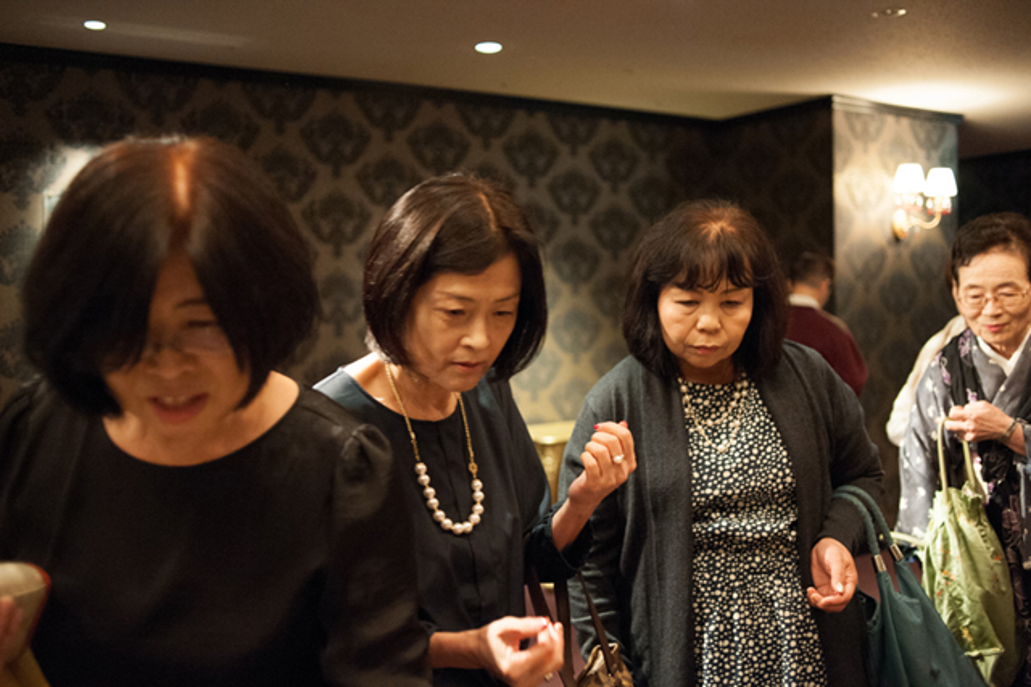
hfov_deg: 54.5
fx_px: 1002
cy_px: 344
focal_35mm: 35
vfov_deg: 37.8
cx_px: 516
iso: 4500
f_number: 2.8
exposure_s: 1/100
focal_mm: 35
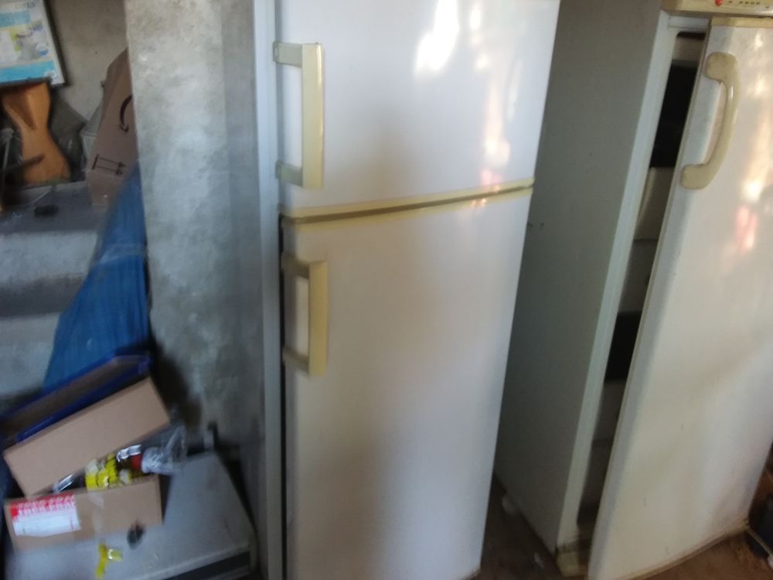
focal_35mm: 27
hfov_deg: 65.3
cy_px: 290
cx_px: 386
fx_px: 603
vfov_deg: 51.4
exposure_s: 1/17
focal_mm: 2.91
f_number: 1.9
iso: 100
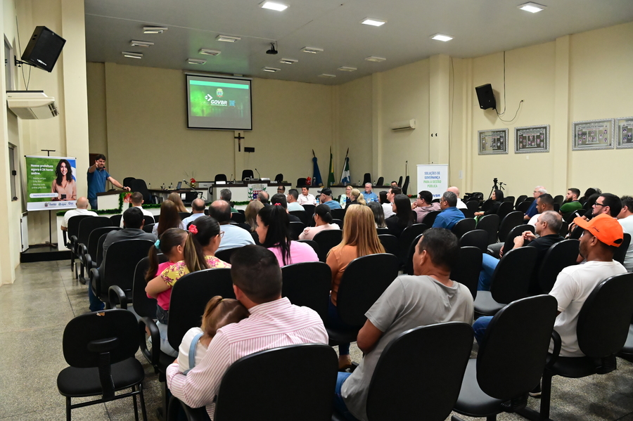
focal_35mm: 29
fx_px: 510
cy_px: 210
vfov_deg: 44.9
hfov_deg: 63.7
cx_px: 316
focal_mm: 29
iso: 16000
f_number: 8
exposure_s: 1/125
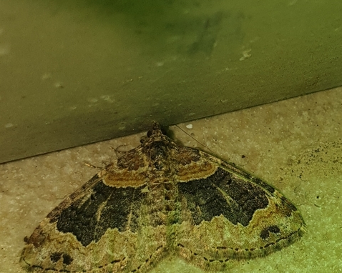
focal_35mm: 34
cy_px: 202
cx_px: 171
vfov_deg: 42.1
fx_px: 344
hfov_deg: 52.9
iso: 50
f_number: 2.4
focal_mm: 4.3
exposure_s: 1/2273
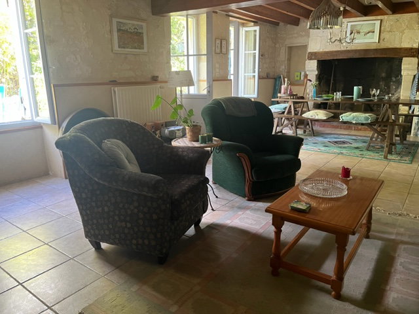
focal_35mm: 26
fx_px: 315
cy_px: 157
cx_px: 210
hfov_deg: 67.3
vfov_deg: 53.1
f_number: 1.6
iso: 320
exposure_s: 1/60
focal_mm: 5.1
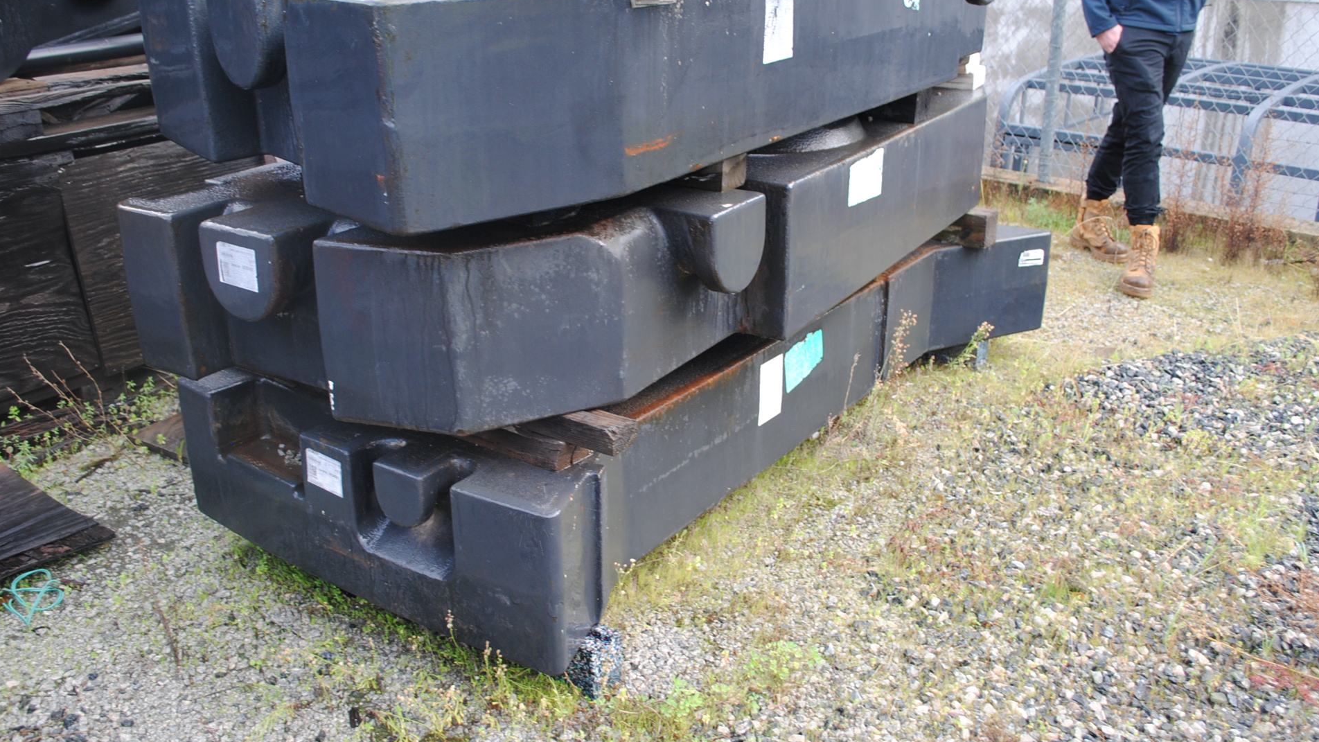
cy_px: 353
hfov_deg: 61.0
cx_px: 669
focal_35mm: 32
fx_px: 1119
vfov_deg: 36.7
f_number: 4.5
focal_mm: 20
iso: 200
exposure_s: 1/80
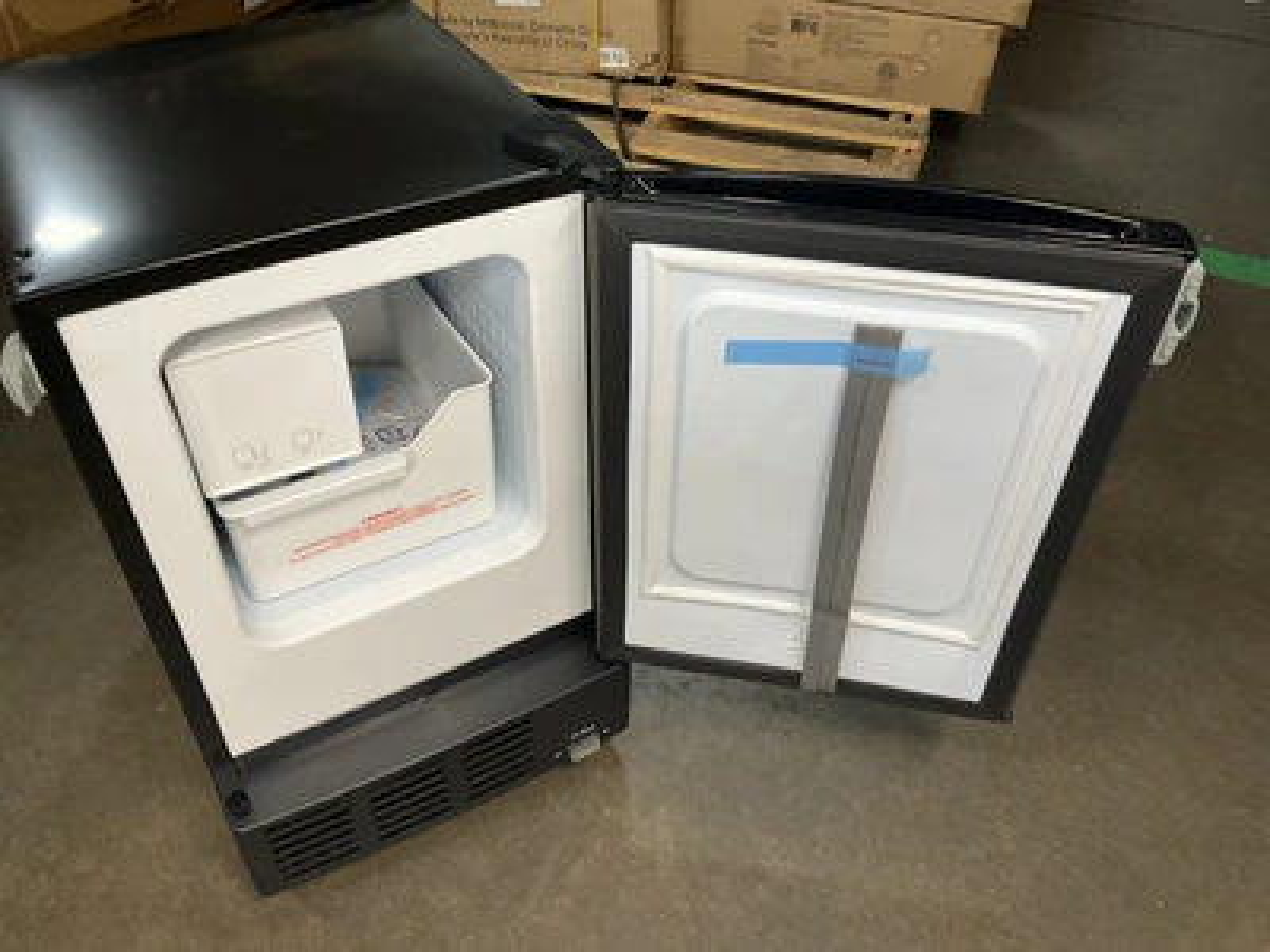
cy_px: 476
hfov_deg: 61.7
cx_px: 635
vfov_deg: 48.2
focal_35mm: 29
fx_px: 1064
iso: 100
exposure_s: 1/60
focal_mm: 3
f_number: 1.8
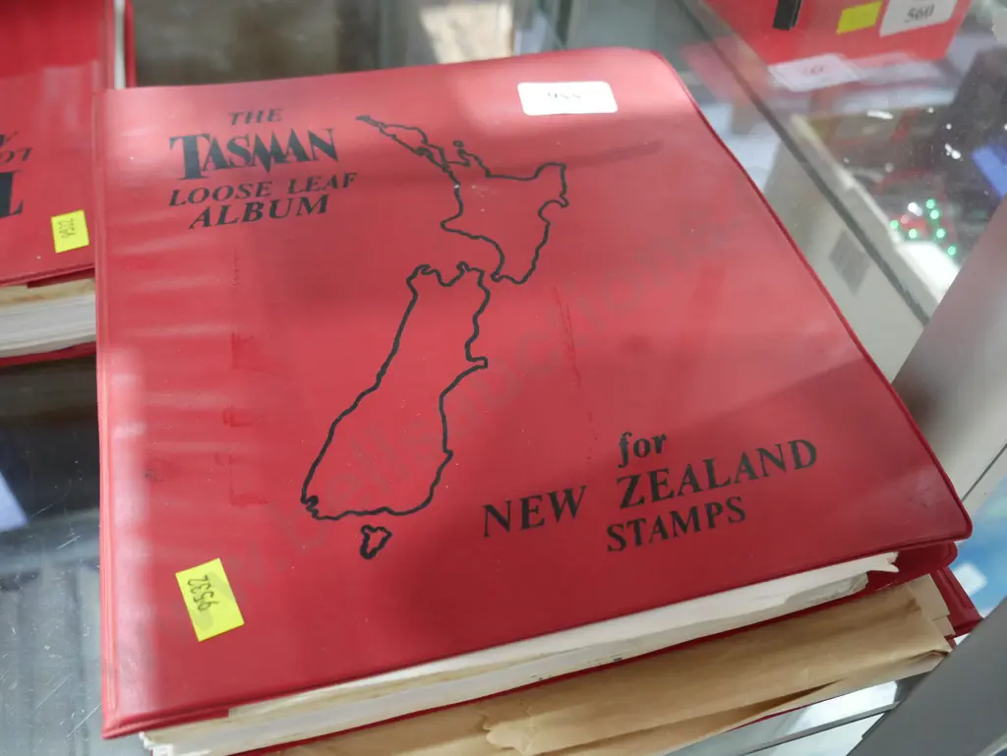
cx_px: 504
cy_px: 378
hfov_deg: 53.9
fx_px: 990
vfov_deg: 41.8
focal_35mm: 34
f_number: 4
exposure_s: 1/60
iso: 2000
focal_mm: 17
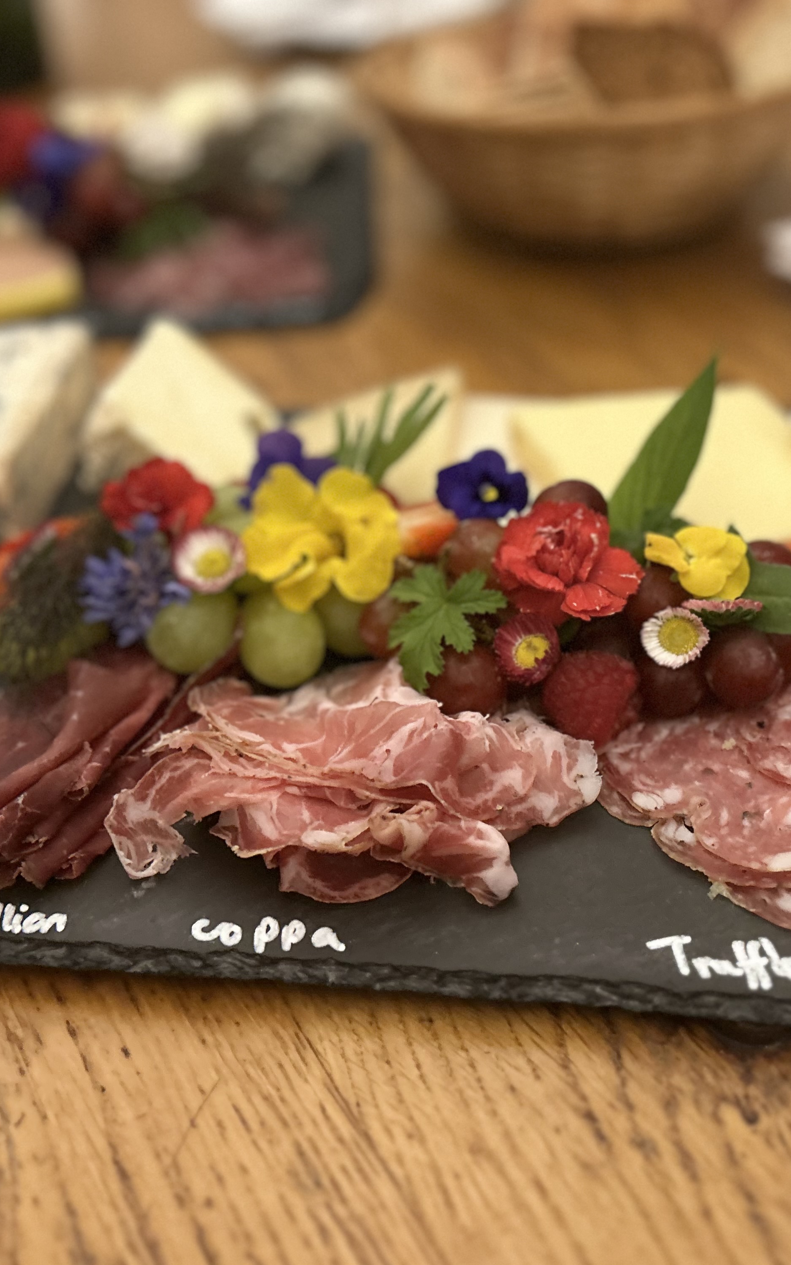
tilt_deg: -38.8
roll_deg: +6.5
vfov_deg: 52.7
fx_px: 1276
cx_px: 412
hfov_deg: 34.4
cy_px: 633
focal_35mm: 37
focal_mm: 5.7
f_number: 1.5
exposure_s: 1/38
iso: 500
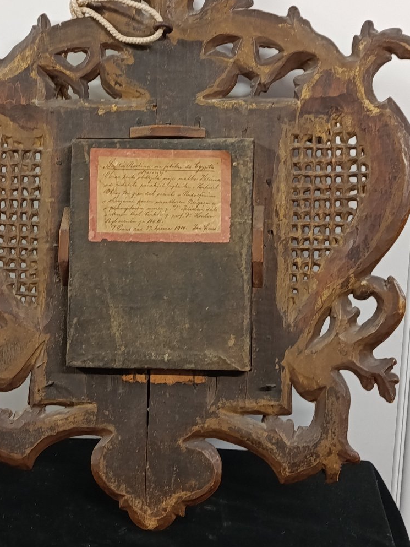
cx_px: 163
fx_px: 916
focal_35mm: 58
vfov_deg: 33.2
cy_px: 231
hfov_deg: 25.2
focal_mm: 5.24
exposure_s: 1/50
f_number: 1.7
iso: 1089
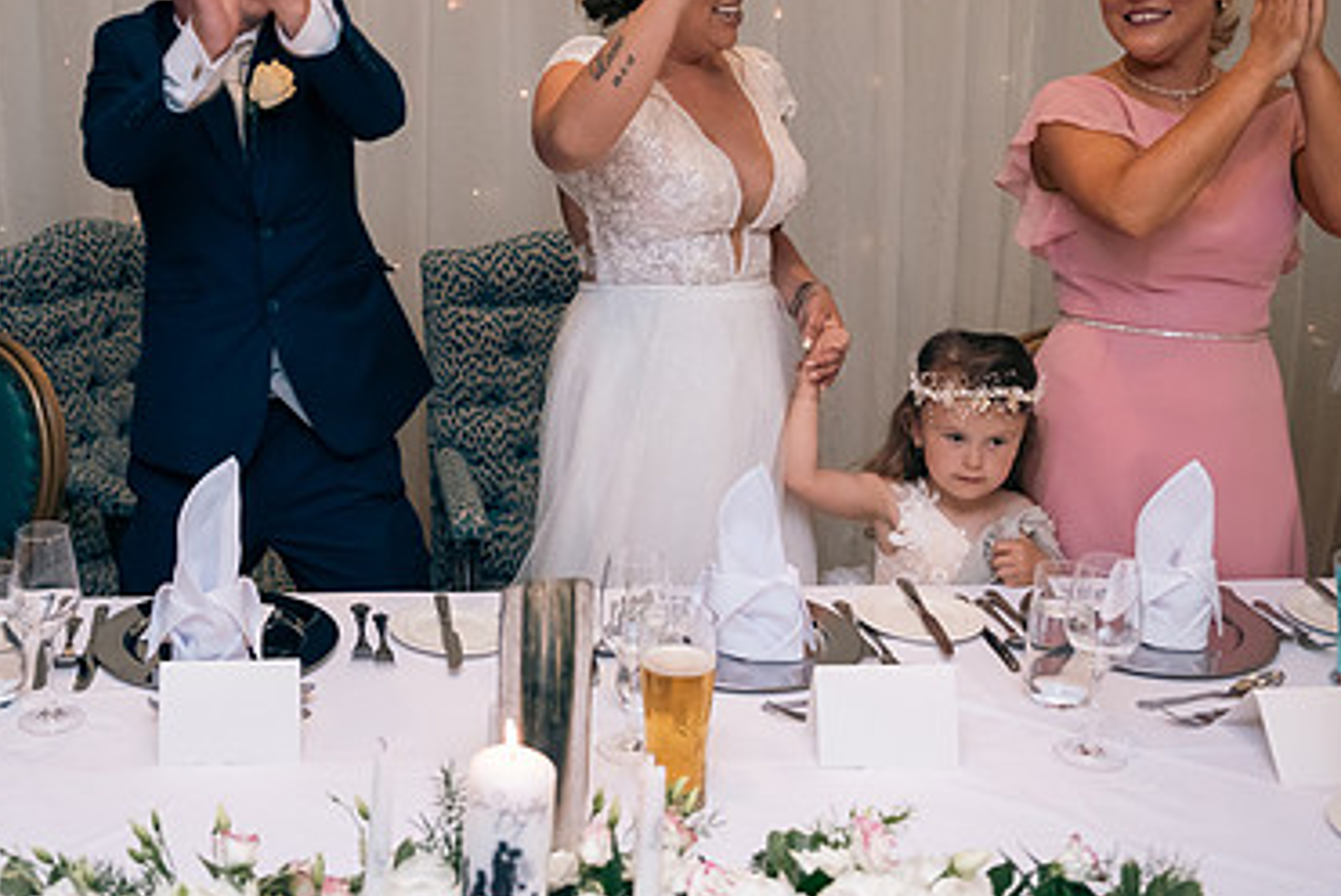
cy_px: 222
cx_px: 390
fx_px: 1864
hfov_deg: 38.9
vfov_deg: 26.7
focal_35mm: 50
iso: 640
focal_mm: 32
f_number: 3.5
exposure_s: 1/160
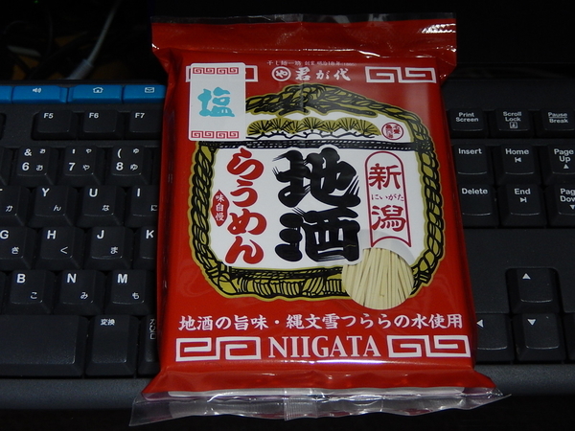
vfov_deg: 21.9
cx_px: 288
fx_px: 1113
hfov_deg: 29.0
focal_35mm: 67
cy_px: 216
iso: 450
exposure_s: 1/8
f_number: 4.8
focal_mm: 12
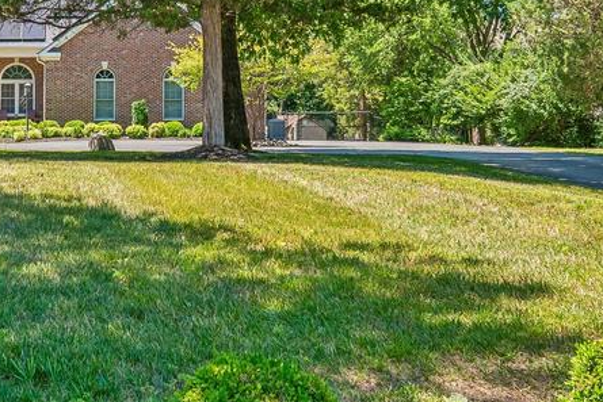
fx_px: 1156
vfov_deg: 19.4
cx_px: 65
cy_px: 41
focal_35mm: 69
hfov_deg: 28.2
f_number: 8
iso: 400
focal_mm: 20
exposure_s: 1/200
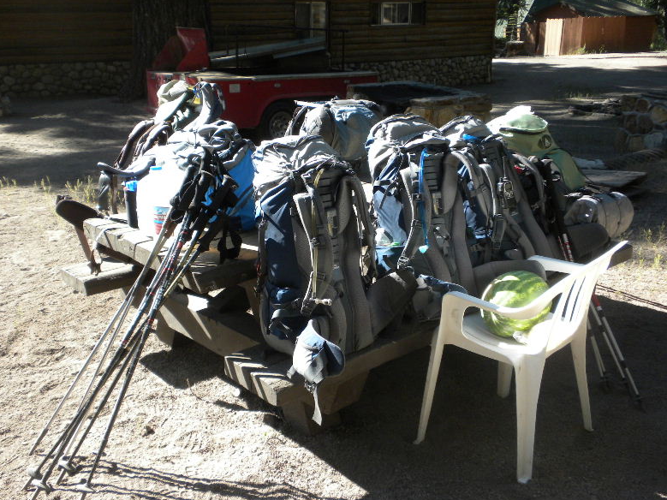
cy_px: 254
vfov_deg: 37.7
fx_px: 732
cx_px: 339
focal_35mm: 38
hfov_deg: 49.0
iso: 181
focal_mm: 6.6
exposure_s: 1/436
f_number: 3.5
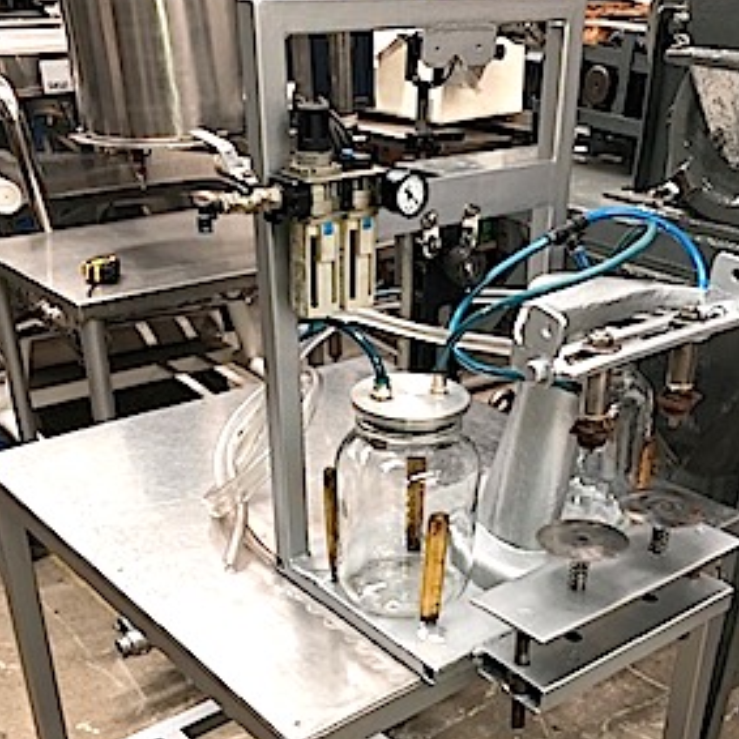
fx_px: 1014
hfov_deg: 40.0
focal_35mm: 42
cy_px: 588
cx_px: 400
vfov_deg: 38.6
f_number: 1.8
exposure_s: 1/20
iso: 20
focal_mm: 3.99
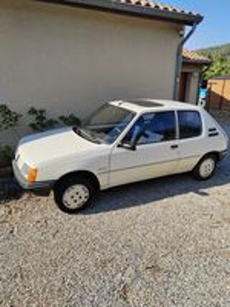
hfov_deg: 51.3
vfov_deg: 65.3
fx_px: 239
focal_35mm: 27
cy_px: 154
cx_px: 115
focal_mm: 5.52
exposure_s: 1/2100
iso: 100
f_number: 1.9
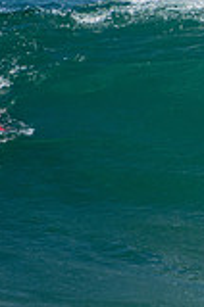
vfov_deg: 0.9
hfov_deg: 0.6
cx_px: 525
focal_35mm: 2182
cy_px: 64
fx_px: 18626
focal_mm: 400
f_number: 5.6
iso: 320
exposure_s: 1/2000
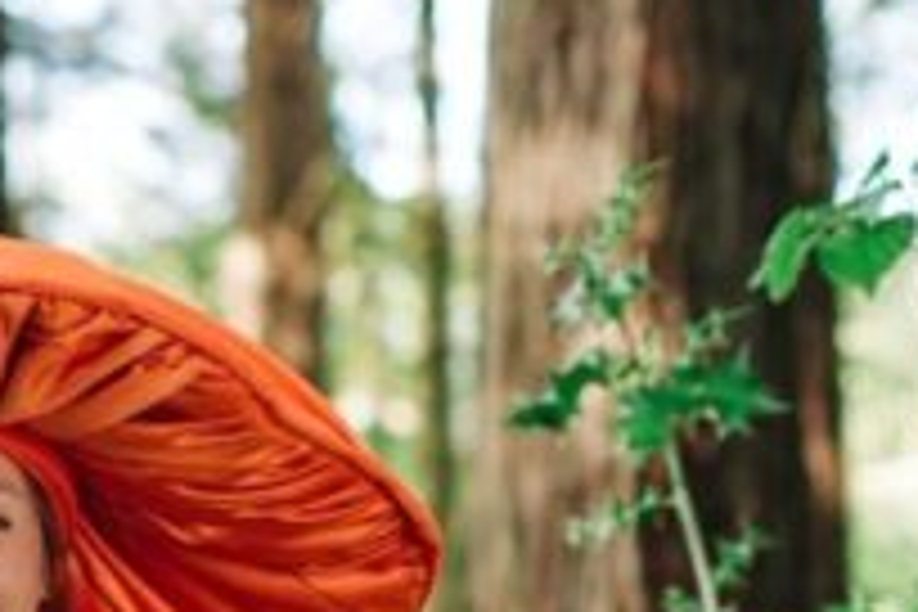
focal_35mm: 188
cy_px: 882
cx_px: -32
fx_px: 4794
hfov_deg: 10.8
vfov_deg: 7.2
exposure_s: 1/400
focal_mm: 50
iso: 200
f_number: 2
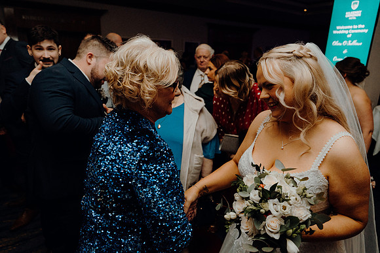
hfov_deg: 73.7
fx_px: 253
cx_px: 190
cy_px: 126
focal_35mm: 24
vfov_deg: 53.2
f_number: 3.5
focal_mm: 24
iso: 2500
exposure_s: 1/160
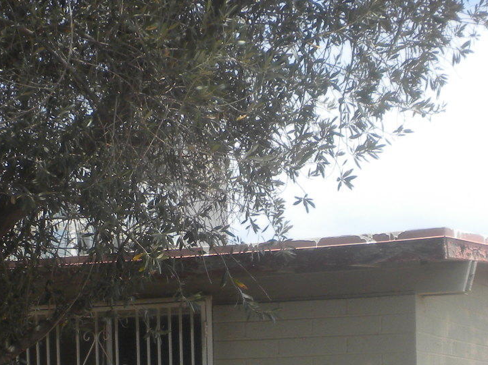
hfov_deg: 18.7
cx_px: 262
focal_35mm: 105
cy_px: 478
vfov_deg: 13.6
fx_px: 1480
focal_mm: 6.6
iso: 64
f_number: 10
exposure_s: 1/89.4
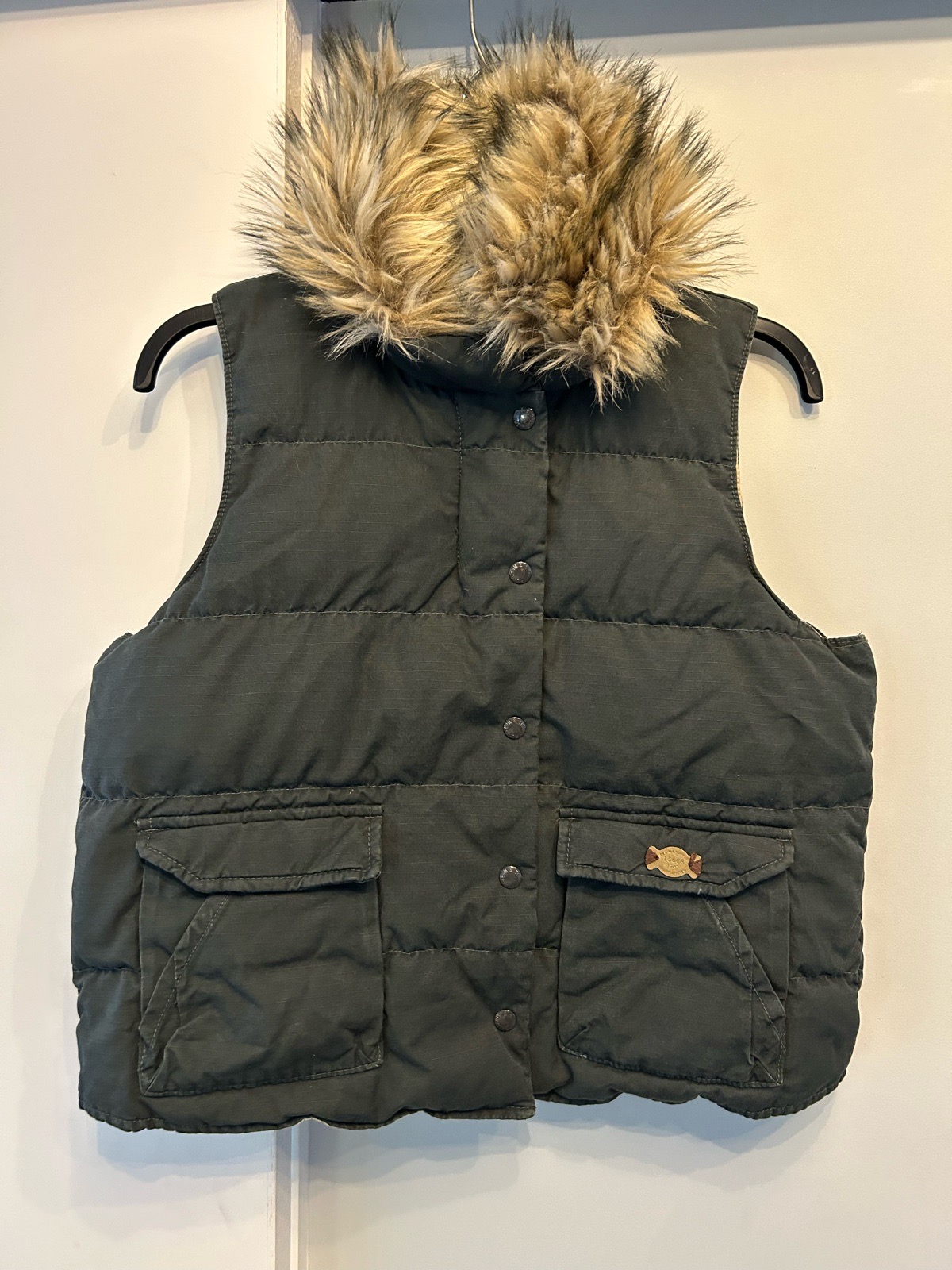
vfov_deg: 67.3
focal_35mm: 26
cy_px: 635
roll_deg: -0.4
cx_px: 476
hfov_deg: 53.1
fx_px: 953
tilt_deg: -2.8
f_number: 1.5
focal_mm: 5.7
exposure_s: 1/50
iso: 400
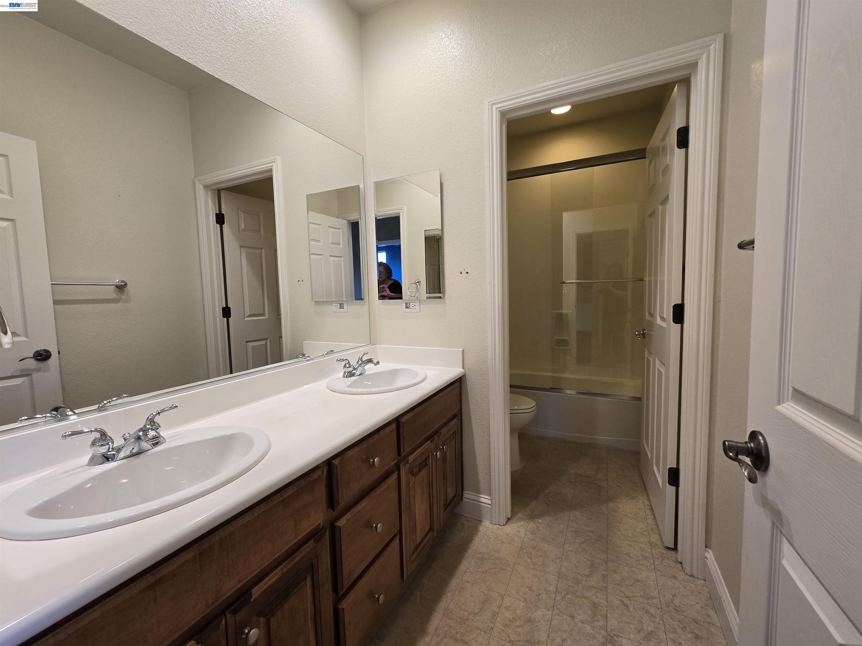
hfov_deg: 106.2
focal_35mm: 13
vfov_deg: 89.9
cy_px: 323
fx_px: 324
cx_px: 431
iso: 80
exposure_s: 1/60
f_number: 2.2
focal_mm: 2.2
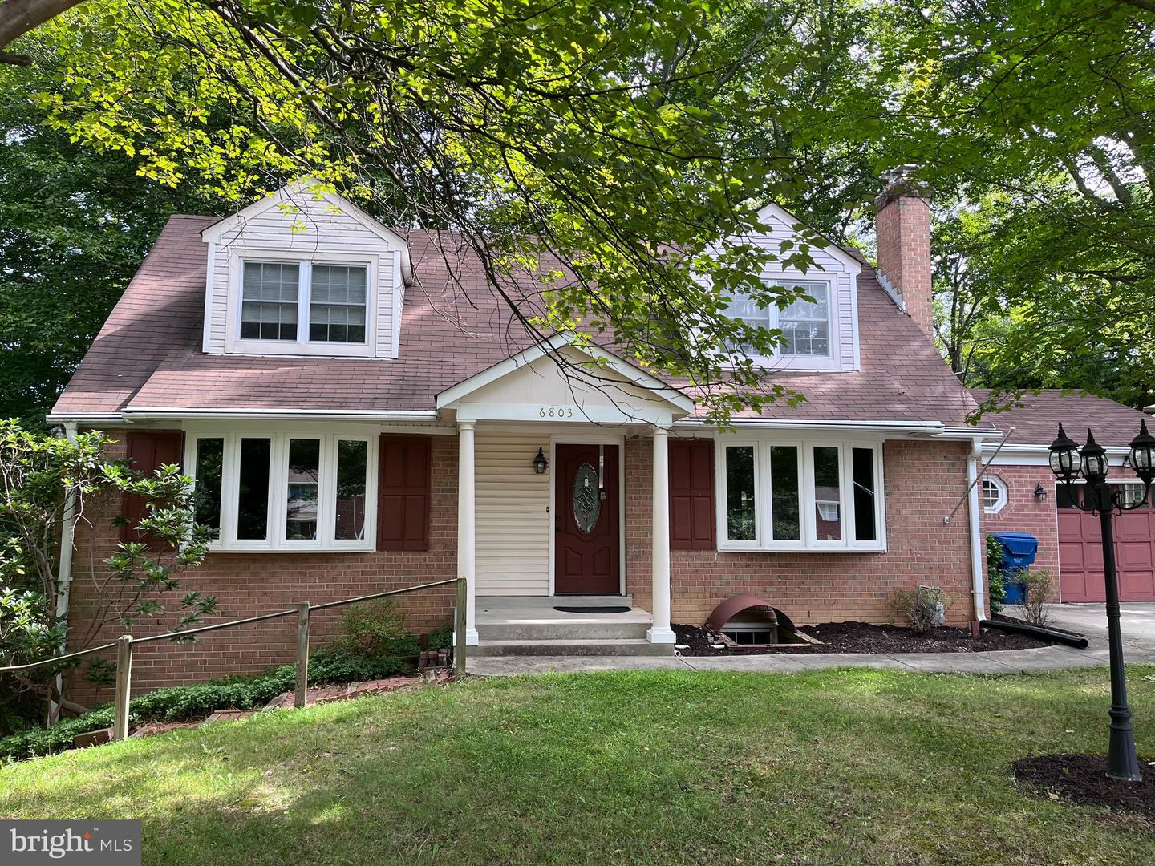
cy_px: 433
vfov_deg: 53.1
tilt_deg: +6.9
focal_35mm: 26
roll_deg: +0.2
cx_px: 578
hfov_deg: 67.3
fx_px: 868
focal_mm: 5.1
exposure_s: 1/316
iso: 50
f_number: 1.6
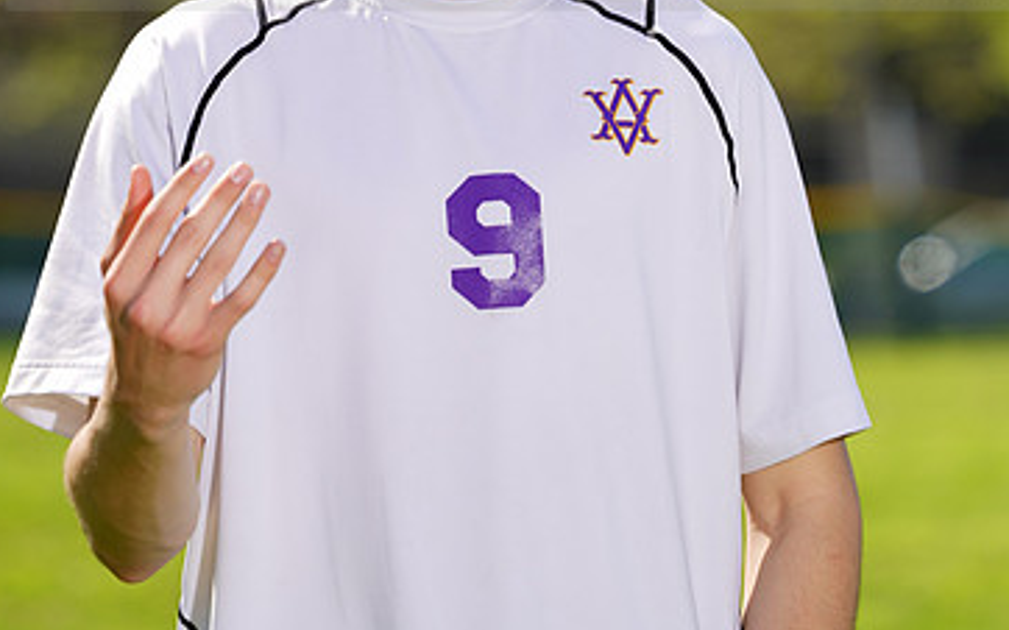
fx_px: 13608
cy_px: -78
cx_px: 503
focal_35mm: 495
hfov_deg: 4.2
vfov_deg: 2.6
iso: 64
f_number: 7.1
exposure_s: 1/200
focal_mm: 303
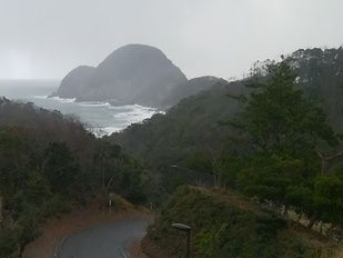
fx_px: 575
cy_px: 177
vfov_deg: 25.1
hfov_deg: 32.4
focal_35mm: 58
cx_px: 70
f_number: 2
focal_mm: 3
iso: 32
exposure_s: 1/60
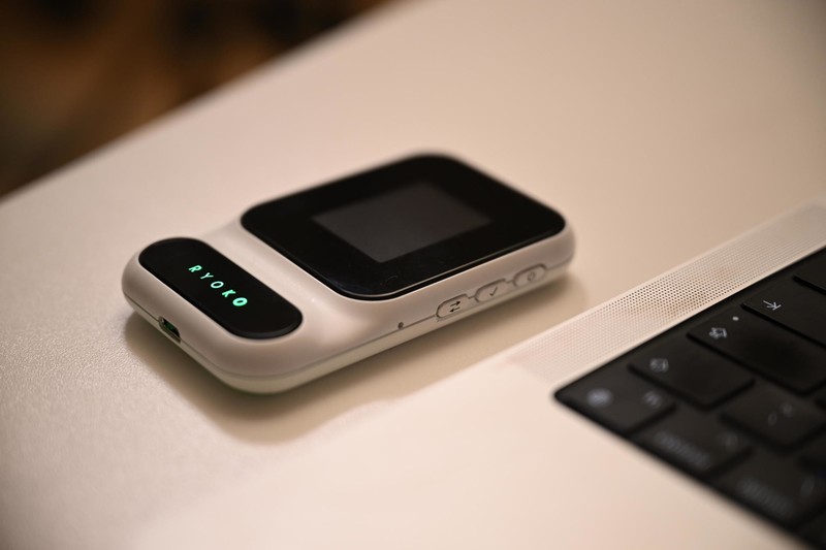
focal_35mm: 70
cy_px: 275
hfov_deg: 28.8
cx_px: 413
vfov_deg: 19.4
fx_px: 1606
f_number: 2.8
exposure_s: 1/125
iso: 500
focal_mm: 70
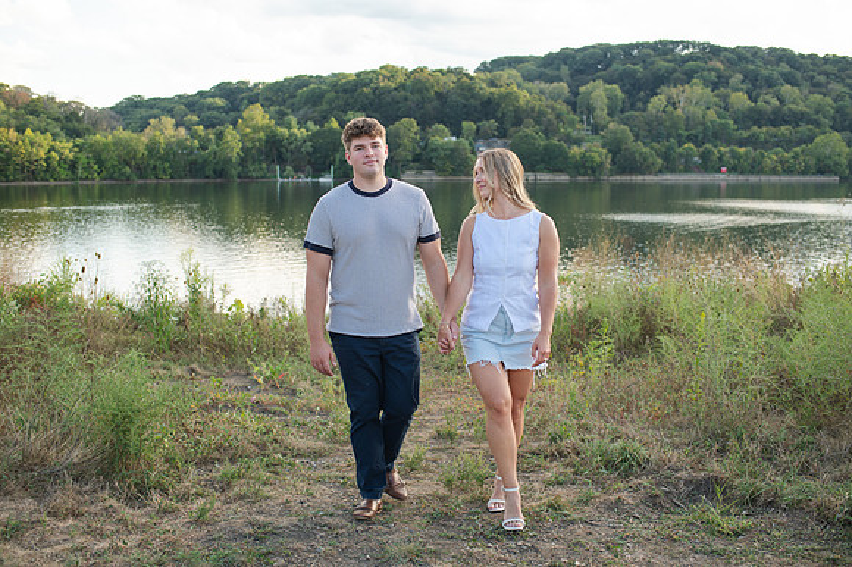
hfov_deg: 52.1
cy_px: 286
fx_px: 871
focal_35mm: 37
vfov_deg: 36.0
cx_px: 429
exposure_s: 1/500
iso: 100
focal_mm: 35
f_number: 3.2
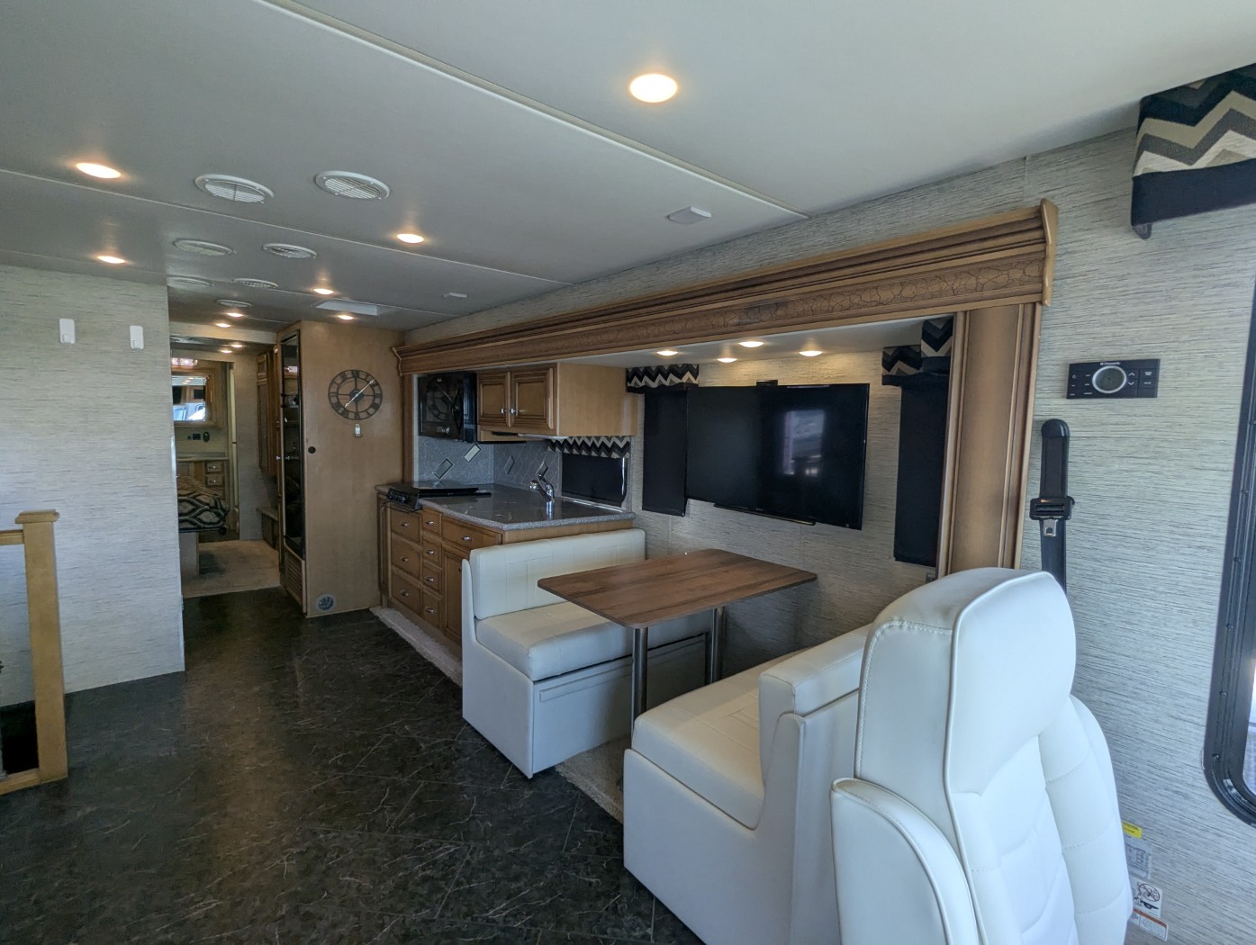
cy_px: 472
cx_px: 628
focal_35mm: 16
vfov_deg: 78.2
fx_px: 581
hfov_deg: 94.4
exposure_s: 1/175
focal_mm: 2.35
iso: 75
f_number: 2.2
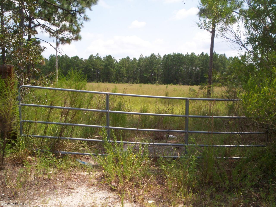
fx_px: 287
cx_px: 138
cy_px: 104
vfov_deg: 39.7
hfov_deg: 51.4
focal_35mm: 36
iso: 100
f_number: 4.5
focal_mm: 5.9
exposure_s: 1/493
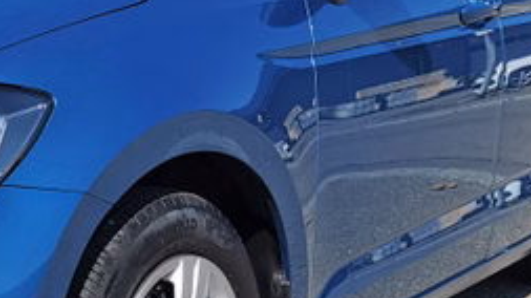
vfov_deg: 13.0
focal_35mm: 93
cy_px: 185
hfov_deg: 21.8
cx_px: -46
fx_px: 1309
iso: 50
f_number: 1.8
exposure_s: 1/2101
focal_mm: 5.58
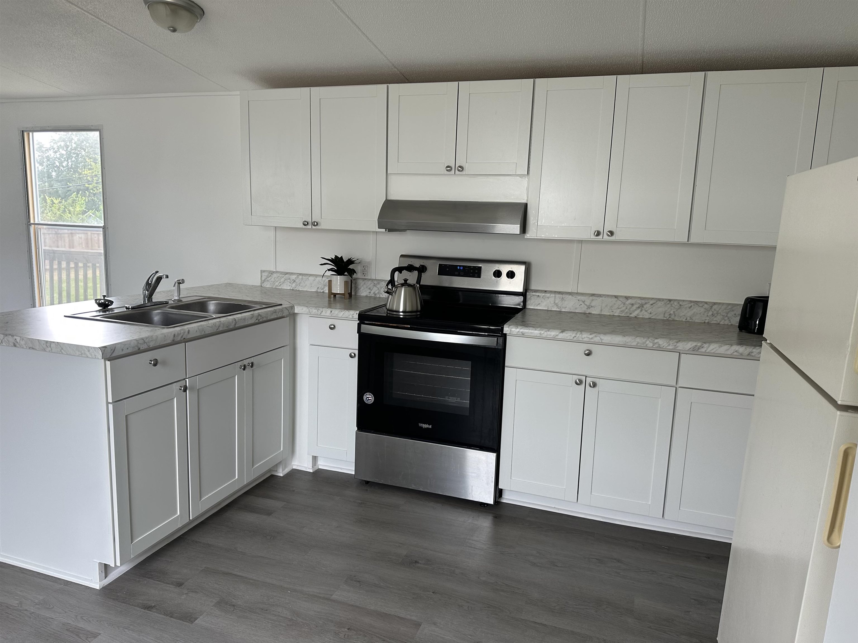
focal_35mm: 24
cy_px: 322
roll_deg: -1.7
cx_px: 429
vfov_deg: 56.8
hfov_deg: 71.6
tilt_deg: -9.5
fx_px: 595
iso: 80
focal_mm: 6.86
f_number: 1.78
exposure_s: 1/121
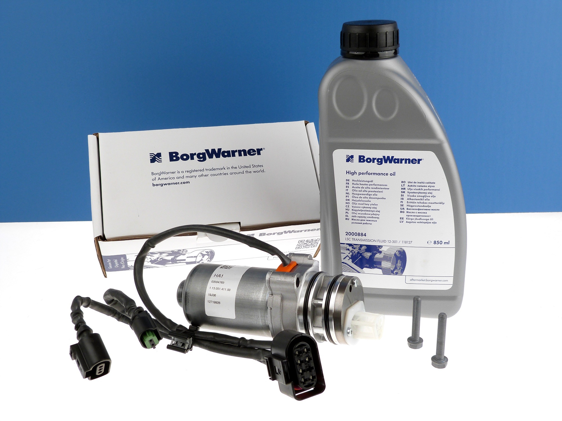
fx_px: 649
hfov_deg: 46.8
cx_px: 281
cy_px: 210
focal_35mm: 40
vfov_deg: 36.0
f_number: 3.1
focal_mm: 7.1
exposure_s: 1/100
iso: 100
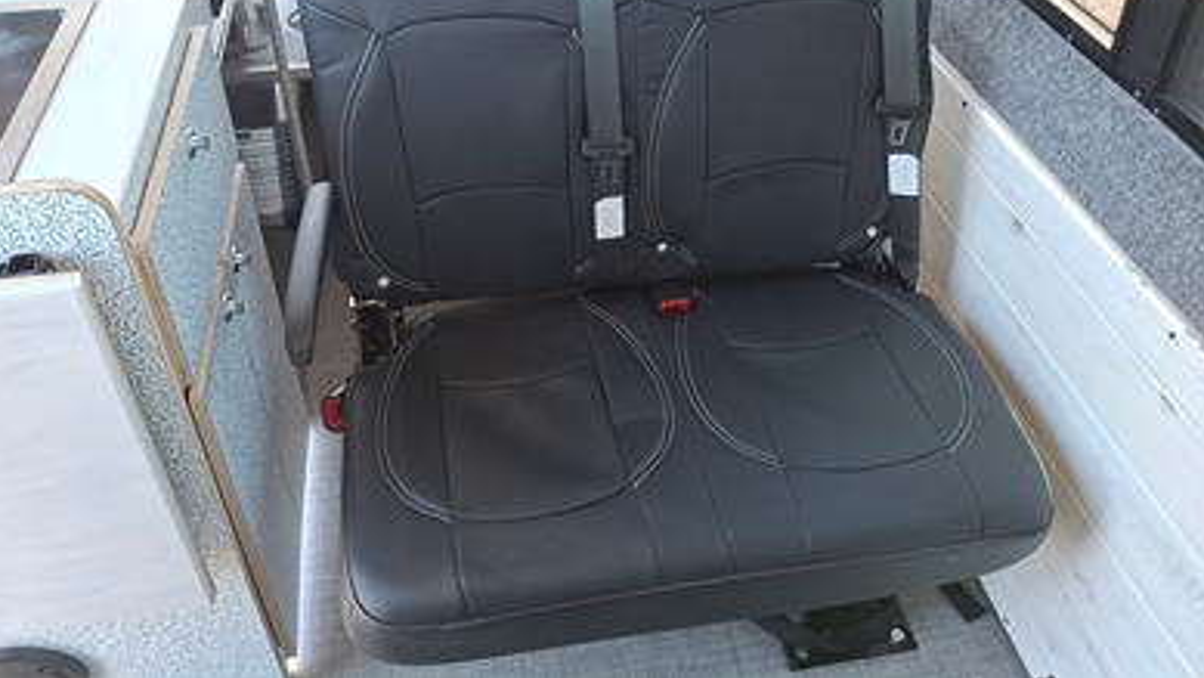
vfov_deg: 40.9
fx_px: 894
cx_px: 588
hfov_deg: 67.9
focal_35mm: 28
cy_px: 220
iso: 64
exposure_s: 1/120
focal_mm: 4.69
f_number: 1.8
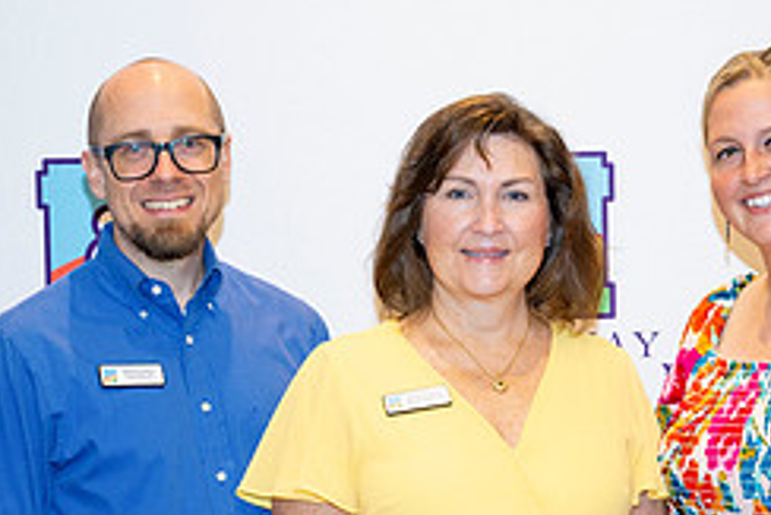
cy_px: 469
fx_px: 2593
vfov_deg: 11.3
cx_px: 534
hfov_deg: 16.9
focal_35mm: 121
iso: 1000
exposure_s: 1/100
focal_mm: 51
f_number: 5.6
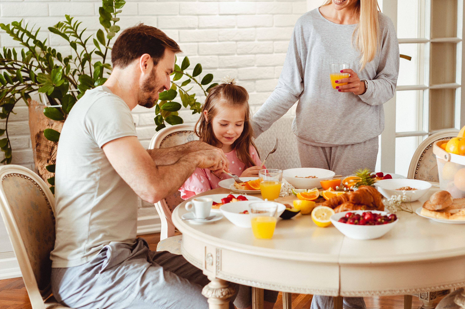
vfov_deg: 19.1
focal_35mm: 71
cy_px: 115
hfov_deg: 28.2
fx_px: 916
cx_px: 324
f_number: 2.8
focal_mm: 50
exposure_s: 1/250
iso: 800
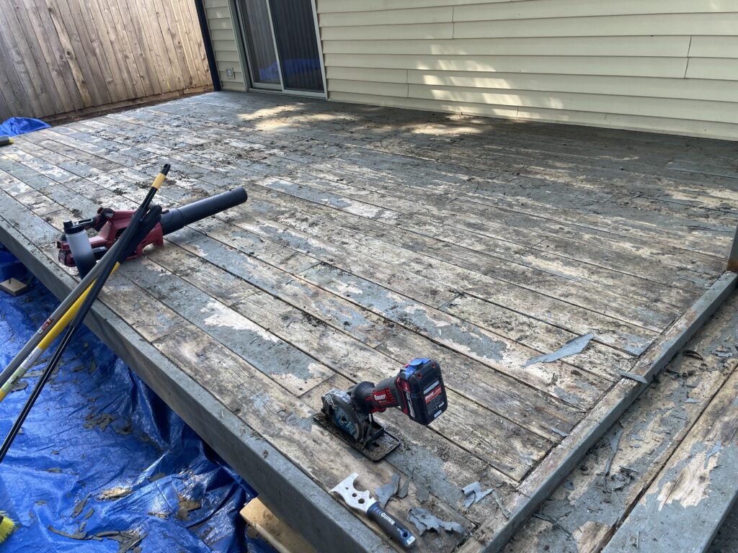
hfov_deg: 67.3
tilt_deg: -26.1
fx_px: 554
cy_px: 276
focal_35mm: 26
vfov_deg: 53.1
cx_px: 369
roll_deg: +6.9
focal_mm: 4.2
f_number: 1.6
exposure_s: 1/121
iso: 40
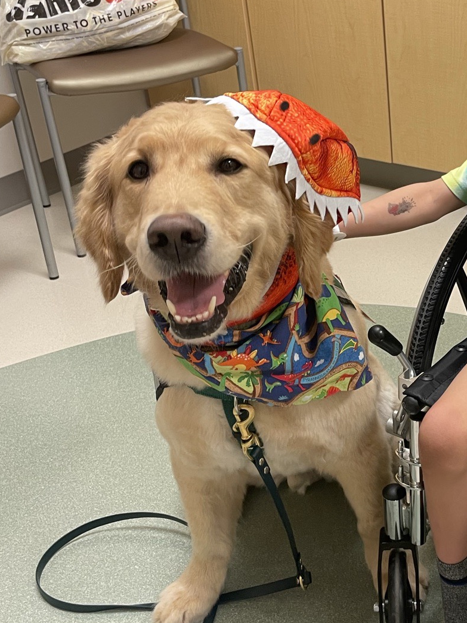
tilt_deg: -28.8
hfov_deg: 27.1
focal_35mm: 51
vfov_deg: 37.5
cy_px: 312
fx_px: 917
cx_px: 456
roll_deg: +1.7
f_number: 1.6
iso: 100
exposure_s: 1/60
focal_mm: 4.2
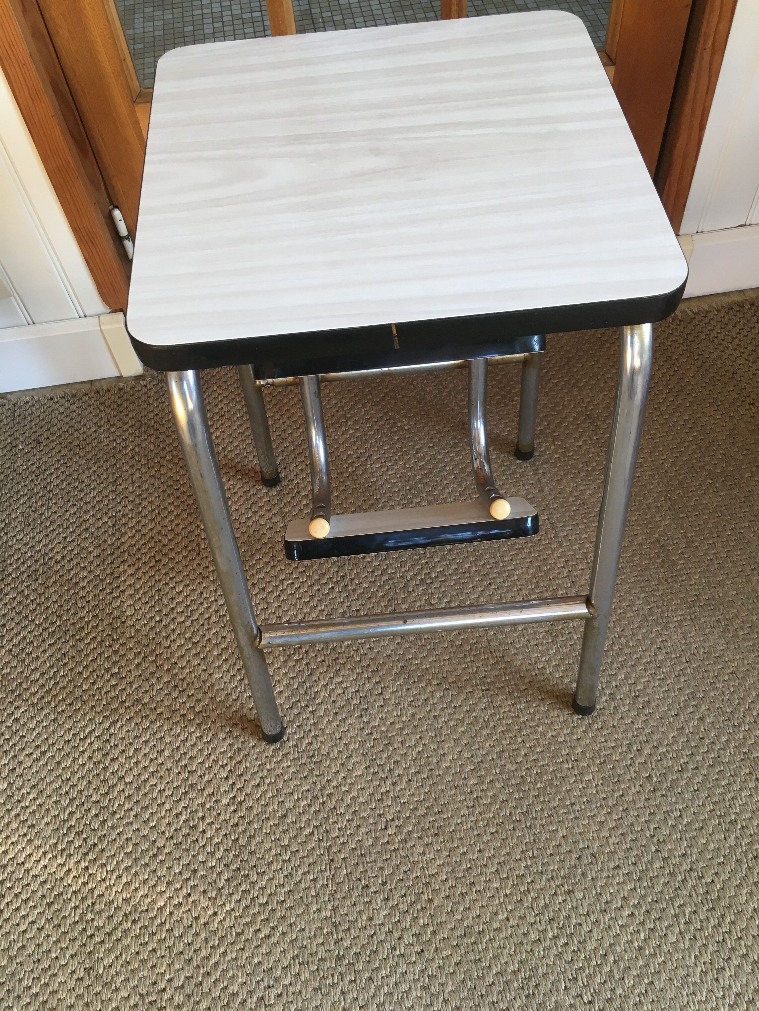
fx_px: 848
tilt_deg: -54.0
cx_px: 380
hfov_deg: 48.2
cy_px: 506
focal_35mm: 29
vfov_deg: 61.7
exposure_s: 1/33
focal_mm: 4.15
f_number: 2.2
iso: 80
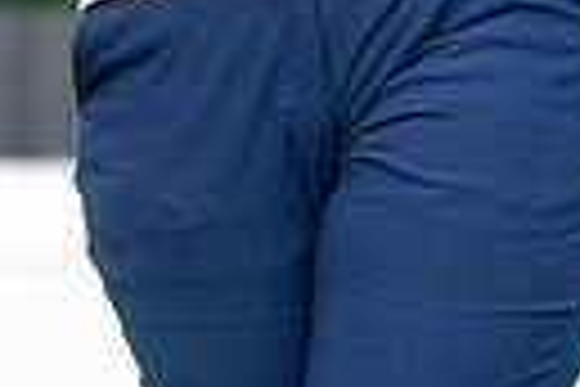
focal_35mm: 2023
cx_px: -288
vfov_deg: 0.7
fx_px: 32590
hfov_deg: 1.0
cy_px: -450
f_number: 6.3
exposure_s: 1/800
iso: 400
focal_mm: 300
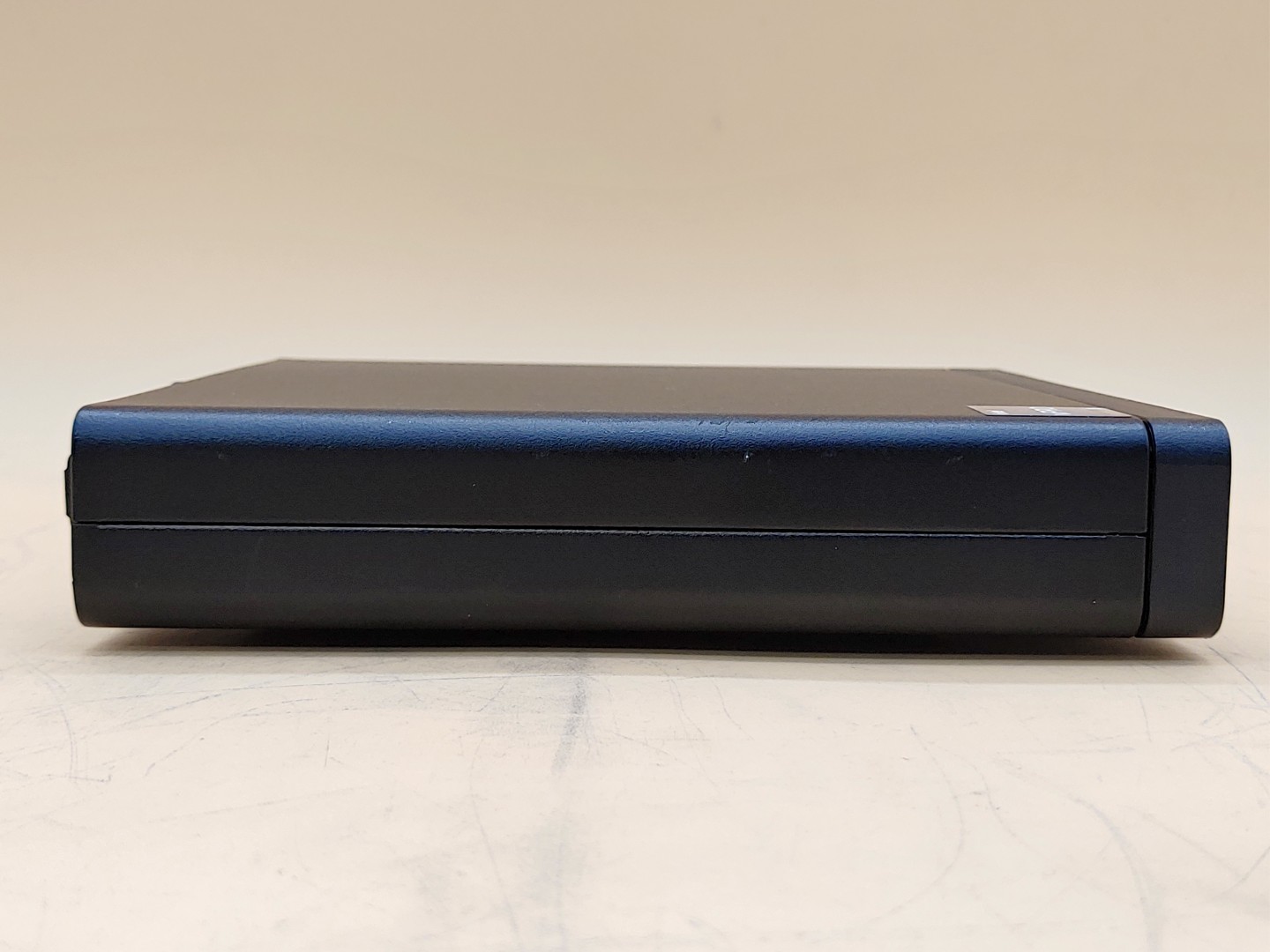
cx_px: 635
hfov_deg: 41.2
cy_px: 476
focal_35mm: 46
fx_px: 1688
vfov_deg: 31.5
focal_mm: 4.36
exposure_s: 1/79
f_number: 1.8
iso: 50
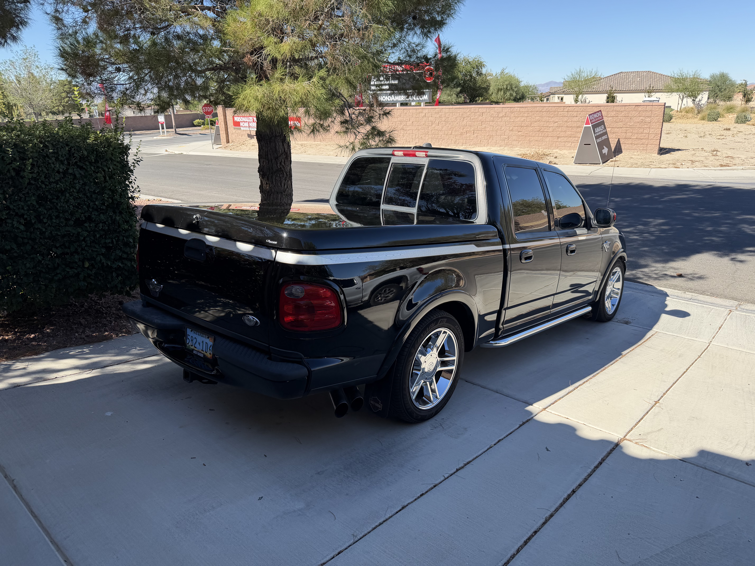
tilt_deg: -19.3
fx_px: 523
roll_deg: +1.6
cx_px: 378
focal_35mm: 24
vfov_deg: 56.8
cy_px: 283
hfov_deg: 71.6
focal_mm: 6.76
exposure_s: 1/2525
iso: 100
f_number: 1.78
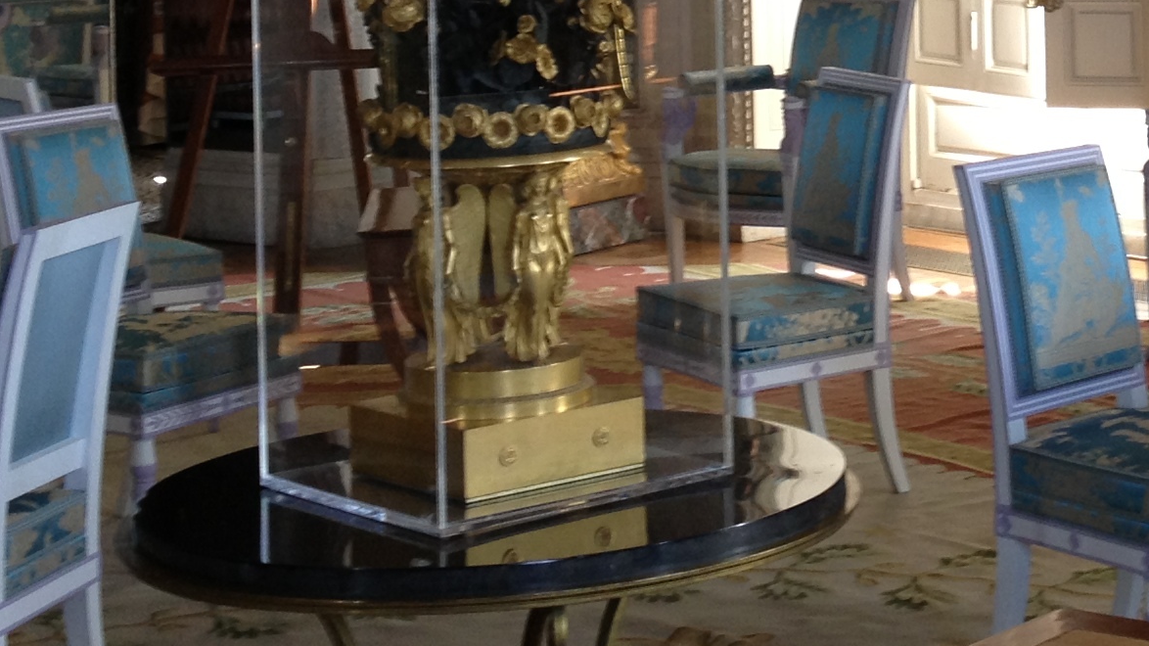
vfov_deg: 11.2
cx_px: 1079
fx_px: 3229
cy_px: -184
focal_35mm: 106
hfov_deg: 19.7
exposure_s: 1/20
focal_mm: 4.28
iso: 50
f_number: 2.4
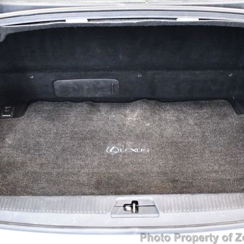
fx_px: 375
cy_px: 124
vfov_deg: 36.1
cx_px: 133
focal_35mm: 47
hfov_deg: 36.0
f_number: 3.5
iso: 6400
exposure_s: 1/60
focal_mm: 18
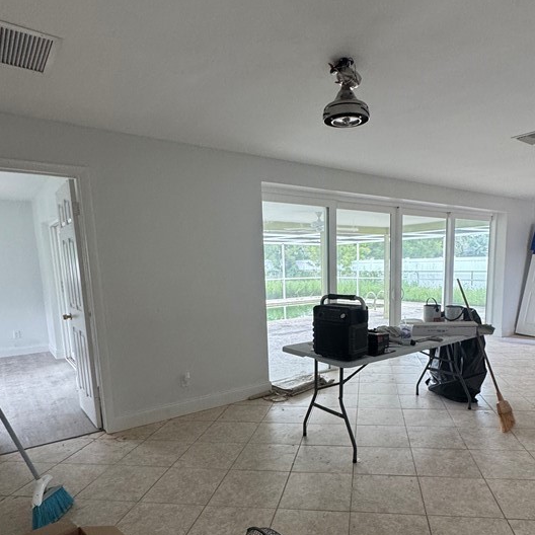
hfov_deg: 64.4
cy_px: 329
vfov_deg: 64.2
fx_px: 420
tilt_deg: -10.1
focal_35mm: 24
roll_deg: +0.7
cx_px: 324
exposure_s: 1/99
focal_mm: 2.22
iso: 200
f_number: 2.2
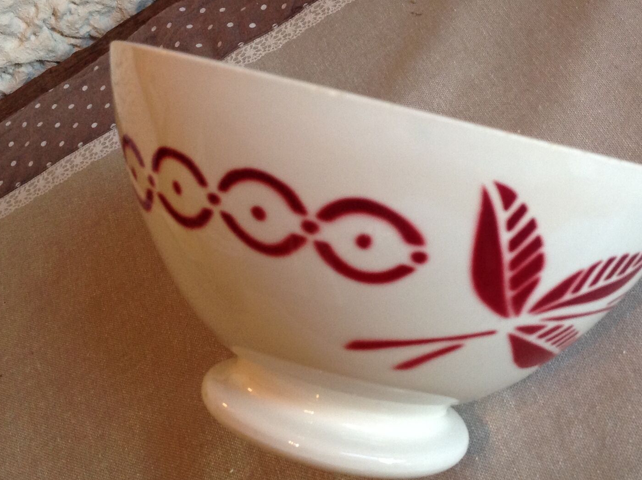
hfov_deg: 38.1
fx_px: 926
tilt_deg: -49.0
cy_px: 209
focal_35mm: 50
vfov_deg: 29.0
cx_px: 382
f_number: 2.4
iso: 125
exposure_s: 1/17
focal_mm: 4.28
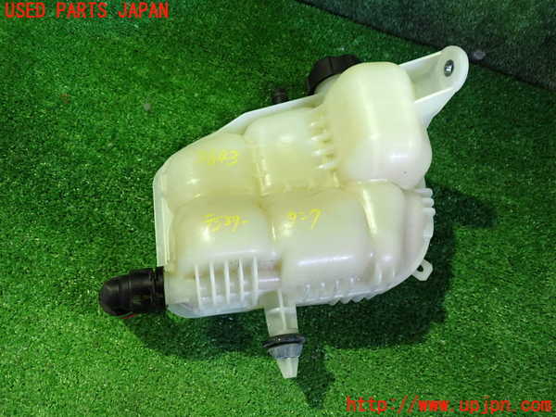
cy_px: 208
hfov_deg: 60.0
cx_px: 278
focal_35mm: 30
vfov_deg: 46.8
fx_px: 482
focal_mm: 5.4
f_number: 2.3
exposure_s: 1/30
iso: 640
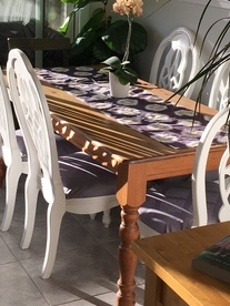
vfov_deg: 27.3
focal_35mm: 70
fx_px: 620
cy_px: 69
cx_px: 150
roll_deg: -2.6
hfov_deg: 20.9
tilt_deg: -10.0
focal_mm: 4.15
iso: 25
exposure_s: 1/318
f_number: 2.2
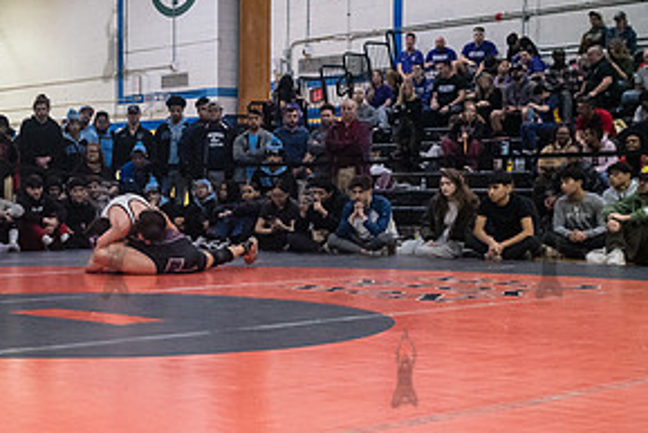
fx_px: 1279
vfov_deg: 19.2
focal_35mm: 71
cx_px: 114
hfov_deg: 27.8
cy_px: 259
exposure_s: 1/400
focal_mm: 35
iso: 8000
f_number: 4
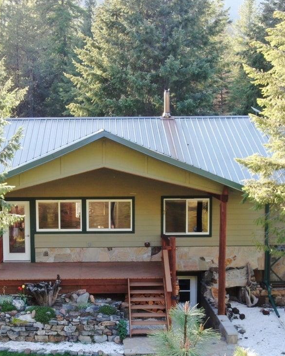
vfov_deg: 28.2
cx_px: 99
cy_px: 214
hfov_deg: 22.7
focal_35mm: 67
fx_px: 706
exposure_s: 1/50
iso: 100
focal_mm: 6.35
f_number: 3.4
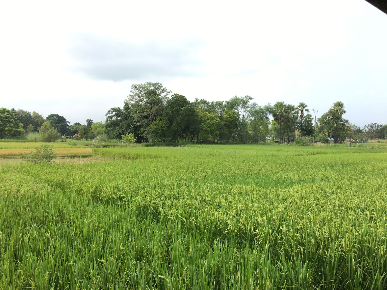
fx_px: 324
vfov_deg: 48.2
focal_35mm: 29
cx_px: 194
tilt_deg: +0.0
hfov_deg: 61.7
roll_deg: +0.2
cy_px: 145
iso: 25
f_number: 2.2
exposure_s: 1/506
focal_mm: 4.15
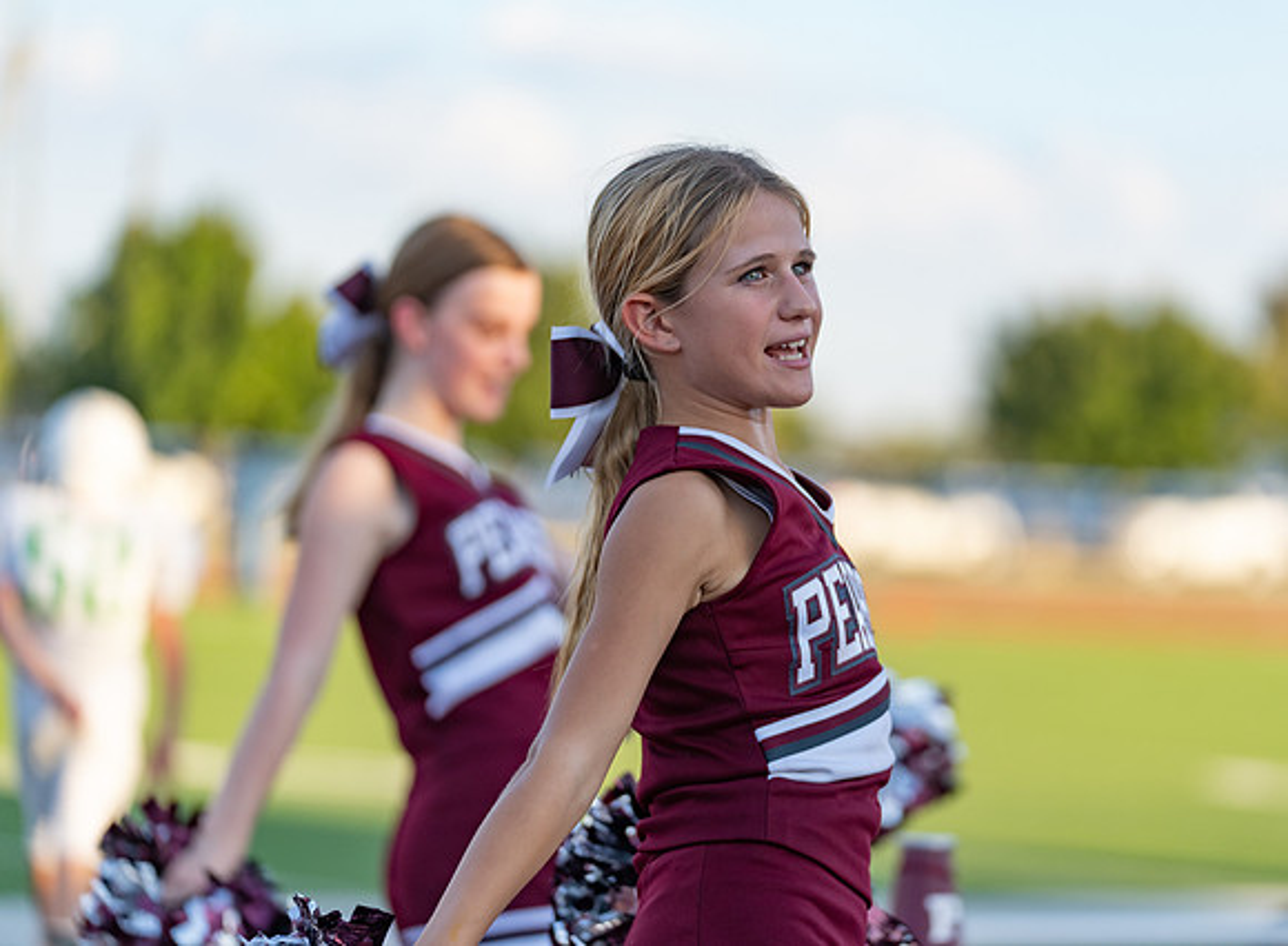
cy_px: 452
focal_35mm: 164
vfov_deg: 8.9
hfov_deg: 12.1
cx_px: 742
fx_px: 6055
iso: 200
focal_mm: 147
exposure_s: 1/1250
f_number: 2.8
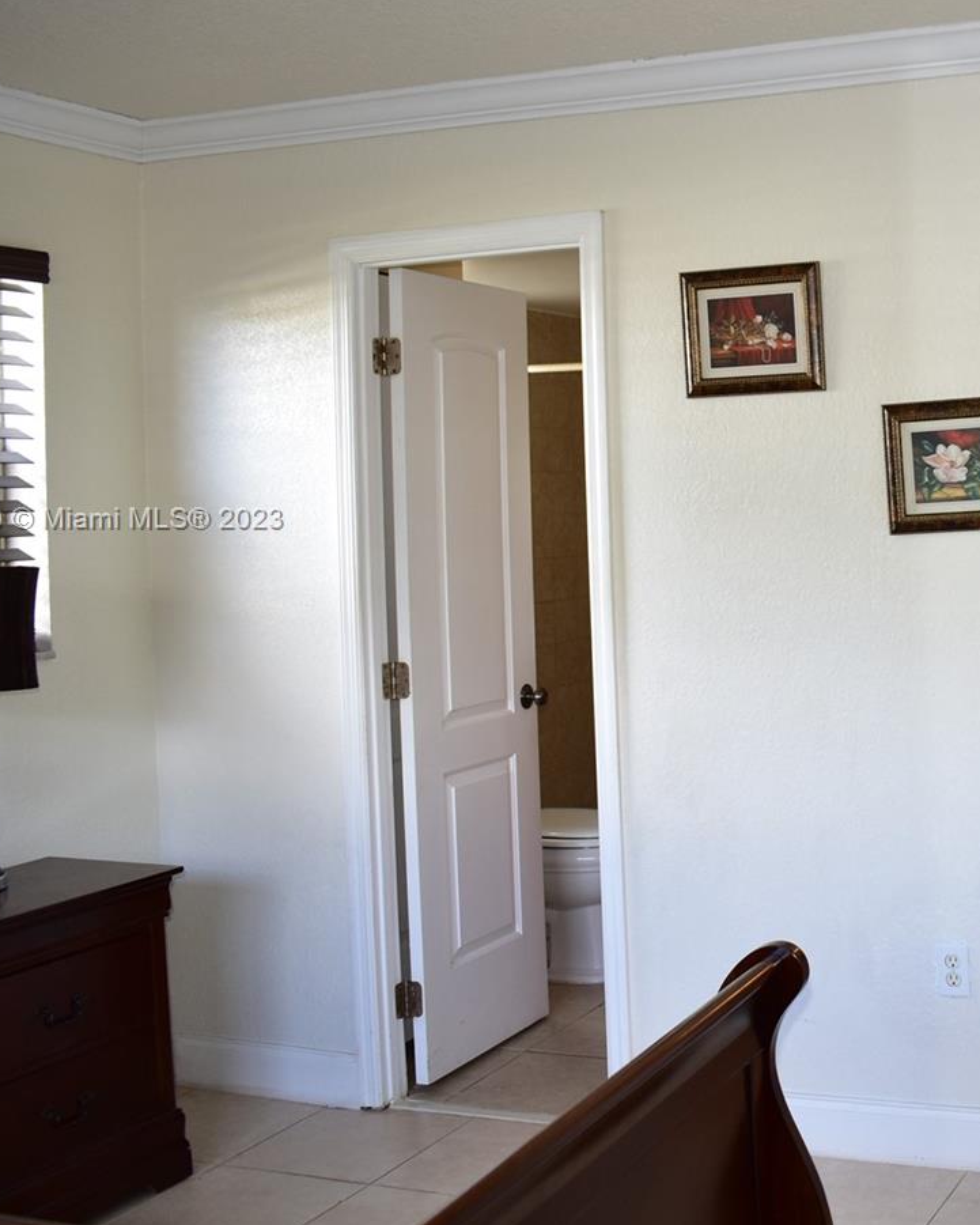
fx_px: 1631
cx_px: 935
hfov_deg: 31.4
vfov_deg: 41.0
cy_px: 521
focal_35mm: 45
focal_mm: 18
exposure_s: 1/60
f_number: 4
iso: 450
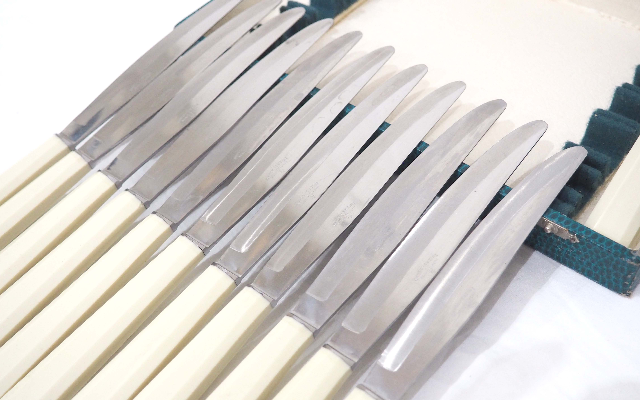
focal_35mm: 43
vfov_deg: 29.9
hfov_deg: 46.2
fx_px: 750
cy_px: 211
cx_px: 319
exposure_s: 1/30
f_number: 4
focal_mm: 20
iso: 1600
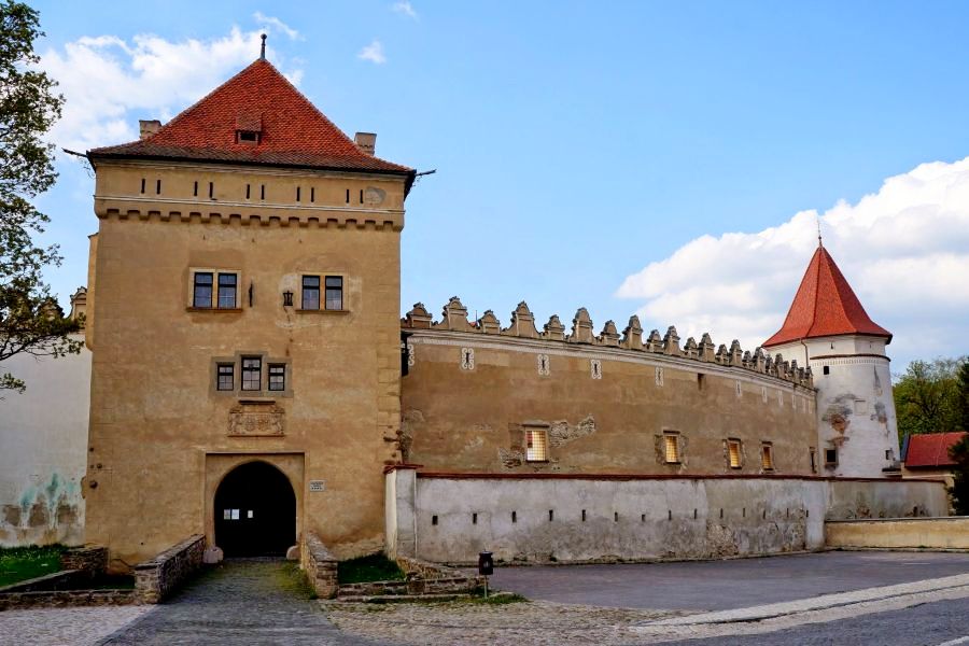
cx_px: 484
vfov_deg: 43.6
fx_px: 807
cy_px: 323
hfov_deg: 61.9
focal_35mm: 30
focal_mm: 20
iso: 200
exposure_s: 1/200
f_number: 13
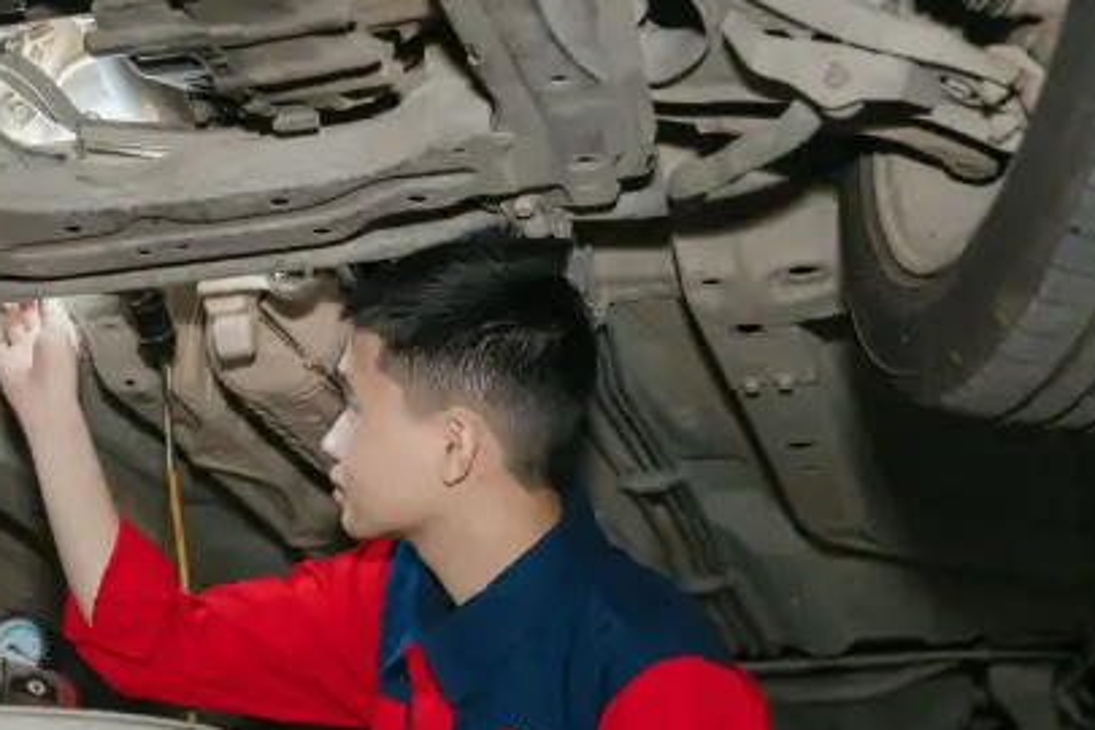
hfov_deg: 22.6
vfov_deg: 15.4
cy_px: 699
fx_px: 2664
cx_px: 97
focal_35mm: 88
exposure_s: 1/160
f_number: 2.8
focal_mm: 44.3
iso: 2000
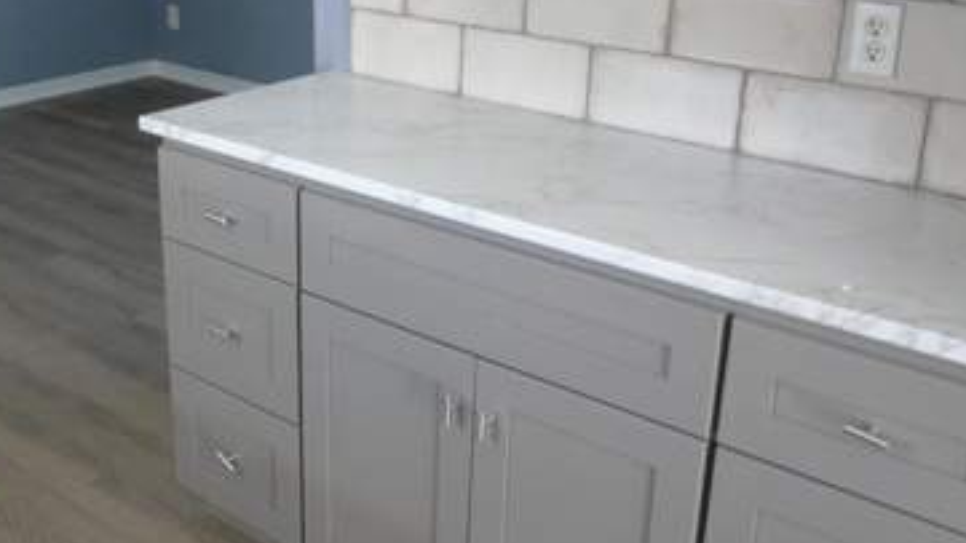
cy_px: 210
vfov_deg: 28.3
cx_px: 351
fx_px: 1076
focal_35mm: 42
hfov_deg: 47.8
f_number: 3.6
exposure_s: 1/20
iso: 400
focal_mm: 5.2
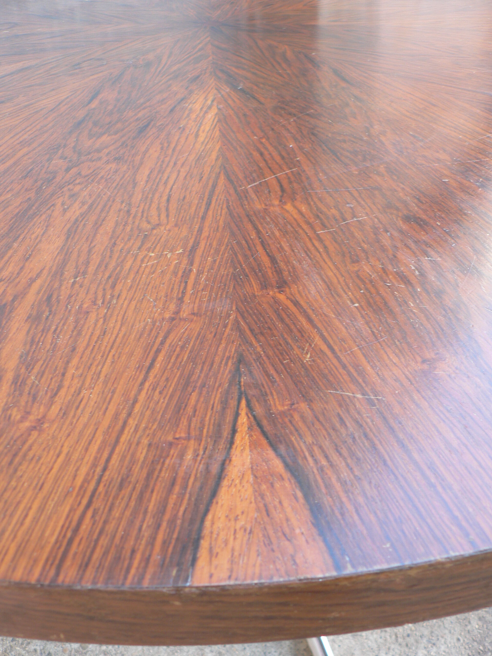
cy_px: 328
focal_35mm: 36
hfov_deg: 39.7
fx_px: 682
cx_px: 246
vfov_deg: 51.4
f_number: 2.8
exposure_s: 1/30
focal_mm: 6
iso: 80
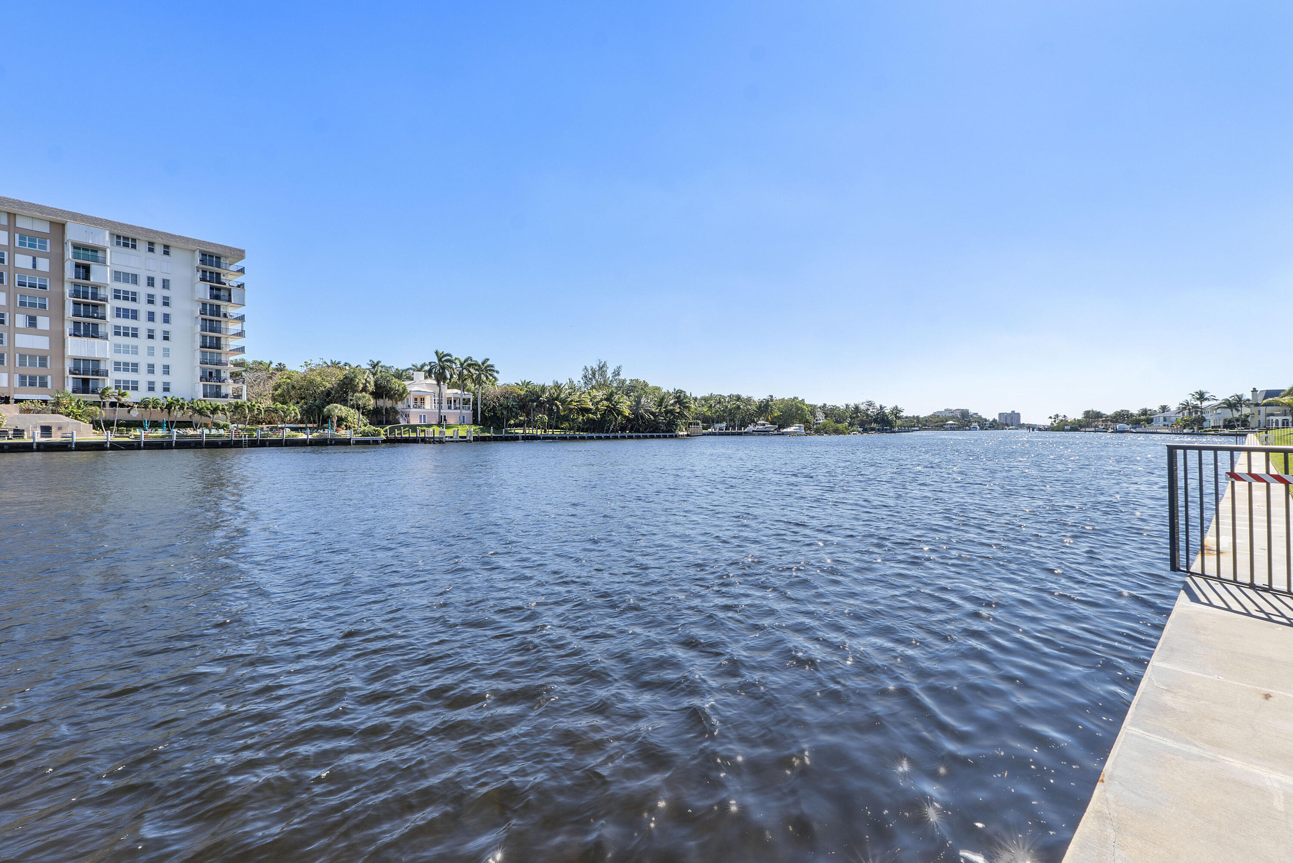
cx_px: 646
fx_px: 539
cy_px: 432
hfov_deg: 100.4
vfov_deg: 77.3
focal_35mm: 15
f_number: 11
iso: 100
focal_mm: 10
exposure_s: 1/125
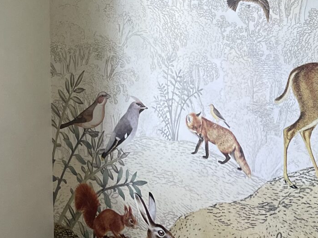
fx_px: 872
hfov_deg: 18.0
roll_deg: -1.6
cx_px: 505
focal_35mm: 95
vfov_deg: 15.5
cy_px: 74
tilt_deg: -6.0
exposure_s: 1/121
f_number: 1.6
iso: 80
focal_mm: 4.2
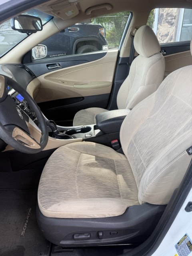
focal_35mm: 24
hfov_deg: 56.8
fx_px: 177
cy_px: 128
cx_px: 96
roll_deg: +3.2
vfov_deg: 71.6
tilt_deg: -29.4
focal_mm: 6.76
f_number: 1.78
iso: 80
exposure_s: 1/121
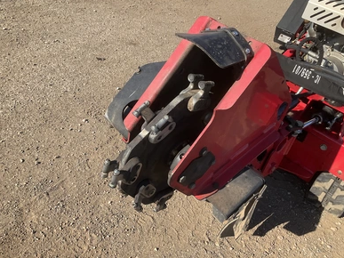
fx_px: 298
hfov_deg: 60.0
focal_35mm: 30
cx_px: 176
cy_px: 128
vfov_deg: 46.8
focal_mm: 3
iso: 25
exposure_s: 1/997
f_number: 1.8
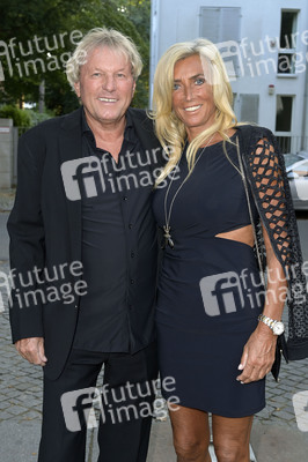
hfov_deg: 29.8
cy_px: 231
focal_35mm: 45
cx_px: 154
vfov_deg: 43.6
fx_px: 578
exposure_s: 1/80
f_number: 5.6
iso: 640
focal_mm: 45
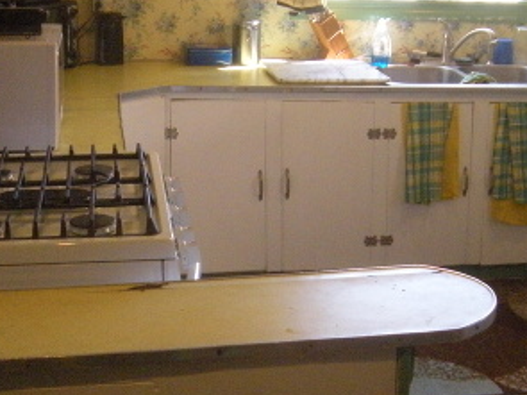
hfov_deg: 25.5
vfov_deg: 19.3
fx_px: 1157
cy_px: 147
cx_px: 348
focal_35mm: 76
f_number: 3.8
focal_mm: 5.9
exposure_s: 1/79
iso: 400
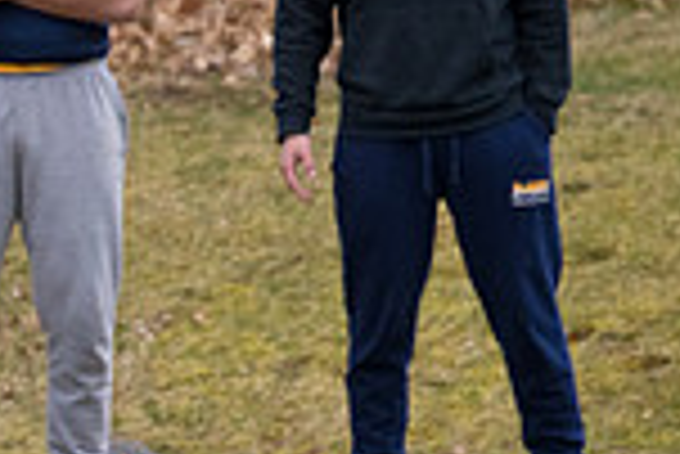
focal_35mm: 748
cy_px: 160
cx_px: -563
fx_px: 14142
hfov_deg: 2.7
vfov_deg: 1.8
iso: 2000
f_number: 5
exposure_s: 1/1600
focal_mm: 195
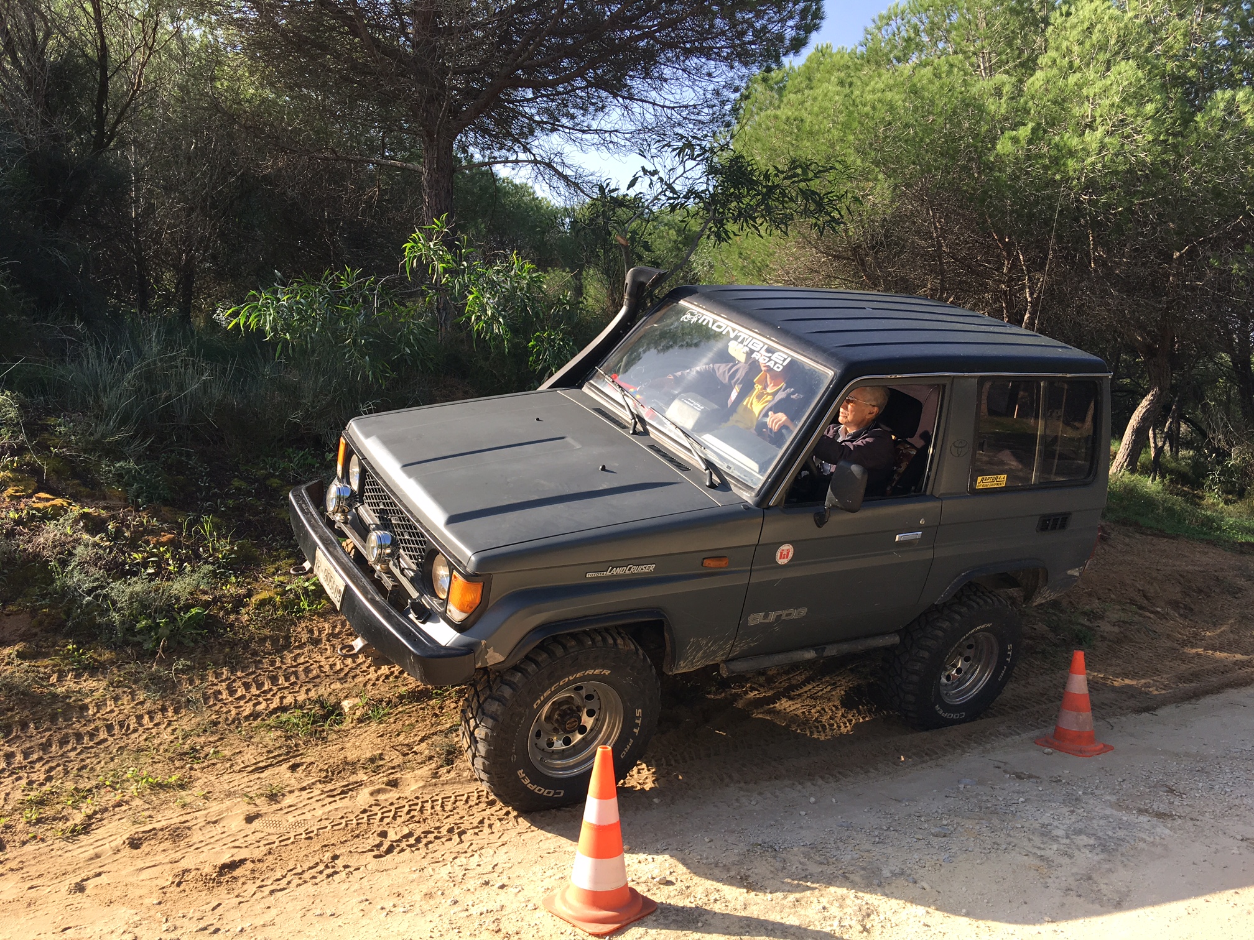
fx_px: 1051
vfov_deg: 48.2
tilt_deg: -5.3
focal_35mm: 29
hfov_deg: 61.7
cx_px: 627
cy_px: 470
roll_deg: -3.6
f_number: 2.2
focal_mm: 4.15
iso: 25
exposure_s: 1/574
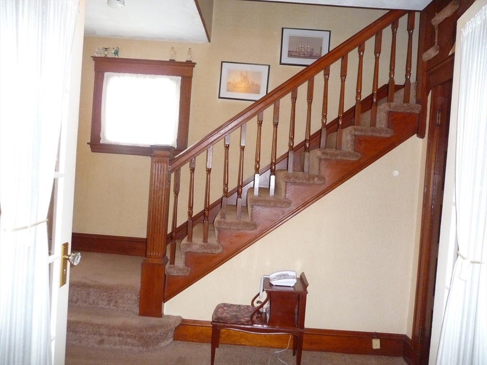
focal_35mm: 28
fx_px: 394
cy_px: 182
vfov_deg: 49.7
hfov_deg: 63.4
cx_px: 244
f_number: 3.3
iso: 500
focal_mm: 4.7
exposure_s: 1/30
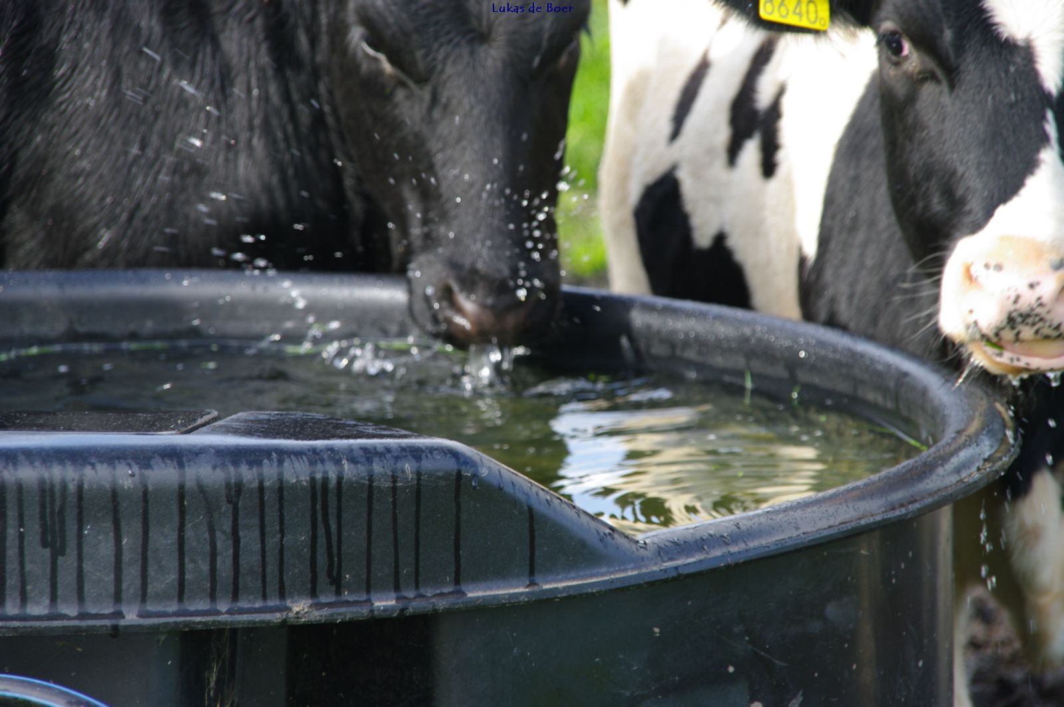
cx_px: 532
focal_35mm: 200
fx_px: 5890
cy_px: 354
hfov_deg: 10.3
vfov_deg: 6.9
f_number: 5.6
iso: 200
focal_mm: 133
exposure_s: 1/125
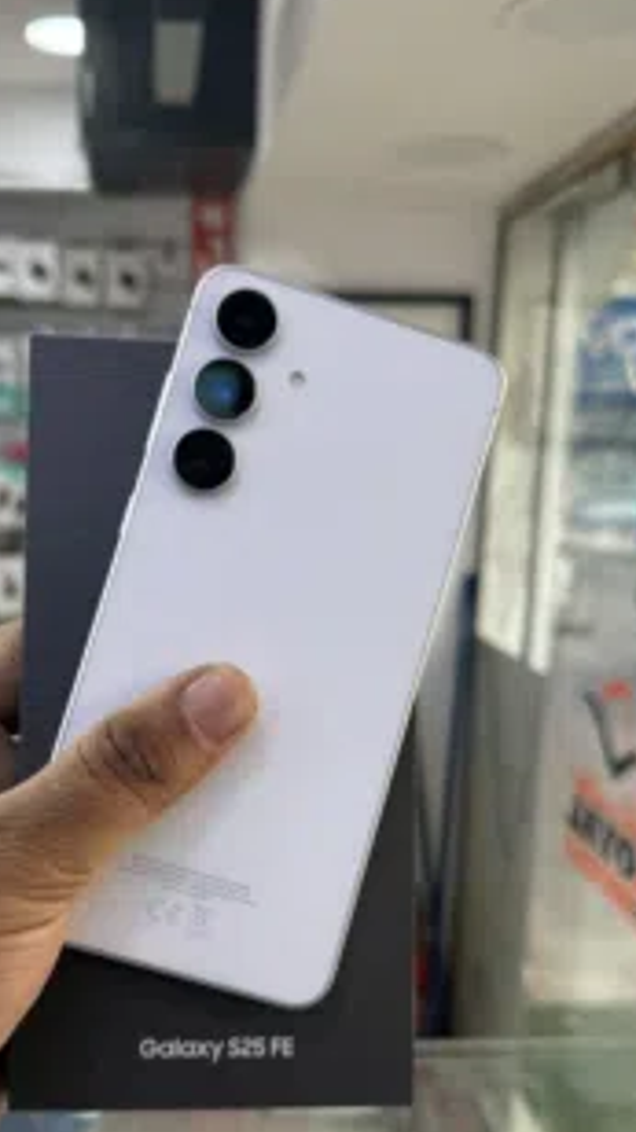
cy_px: 706
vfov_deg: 57.4
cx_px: 243
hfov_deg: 34.5
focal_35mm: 34
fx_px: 1020
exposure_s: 1/345
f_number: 1.78
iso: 80
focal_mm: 6.76
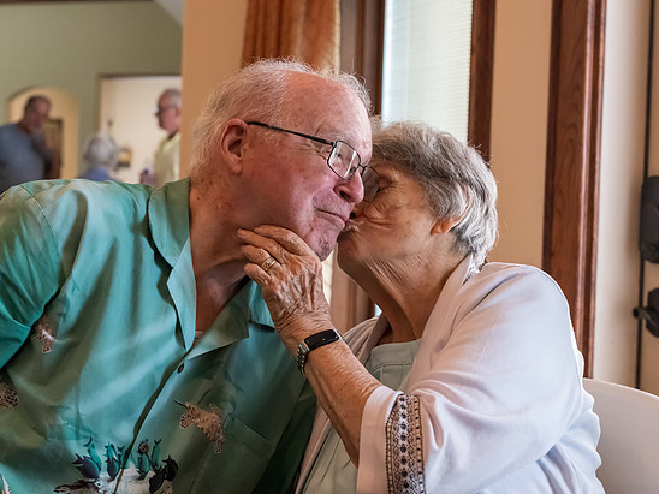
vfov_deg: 23.3
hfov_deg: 30.7
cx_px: 333
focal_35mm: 63
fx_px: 1199
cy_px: 232
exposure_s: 1/200
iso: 5000
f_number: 4
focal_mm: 48
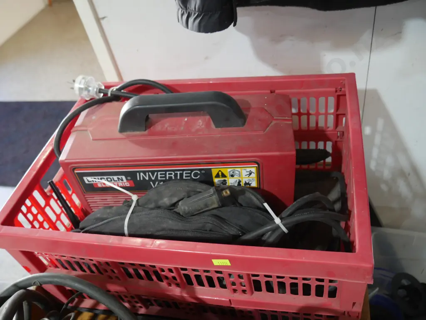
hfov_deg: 56.8
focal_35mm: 32
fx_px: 394
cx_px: 213
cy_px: 160
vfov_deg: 44.2
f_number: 3.6
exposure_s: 1/60
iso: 1000
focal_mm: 16
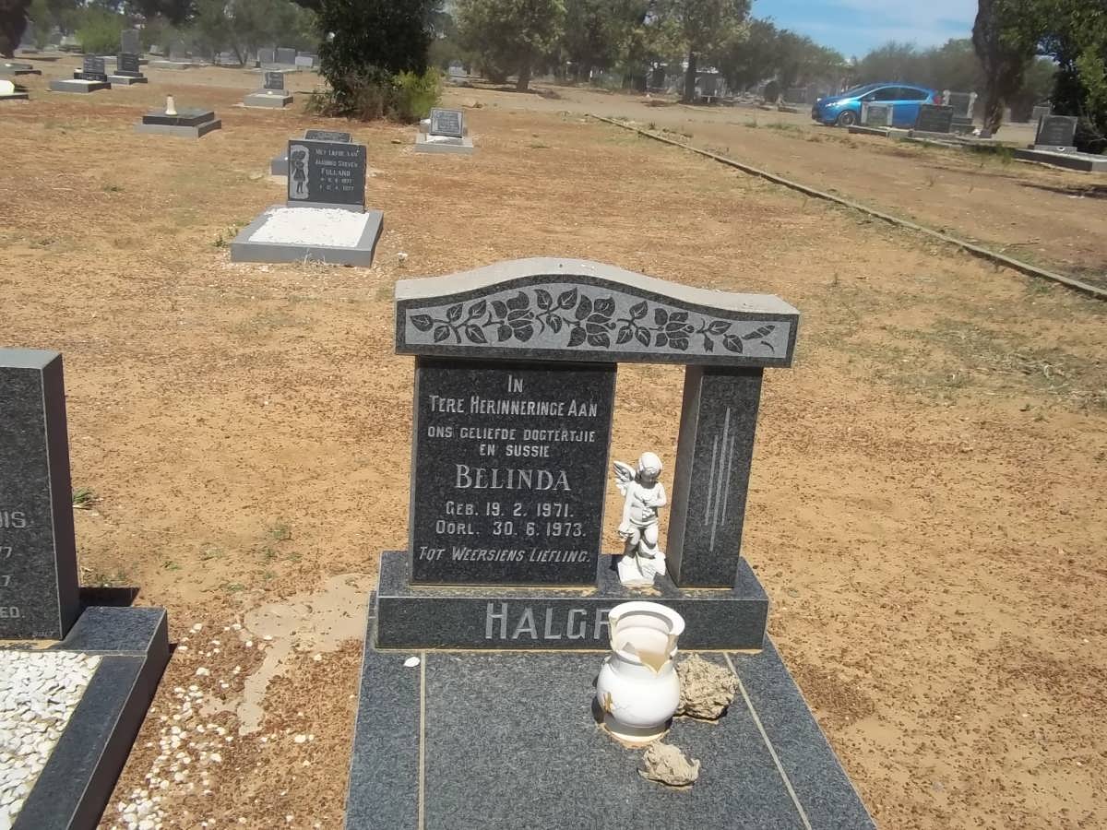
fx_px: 1023
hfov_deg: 56.8
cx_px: 554
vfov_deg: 44.2
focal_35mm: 32
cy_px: 415
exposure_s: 1/640
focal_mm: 5.7
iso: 80
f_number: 5.5
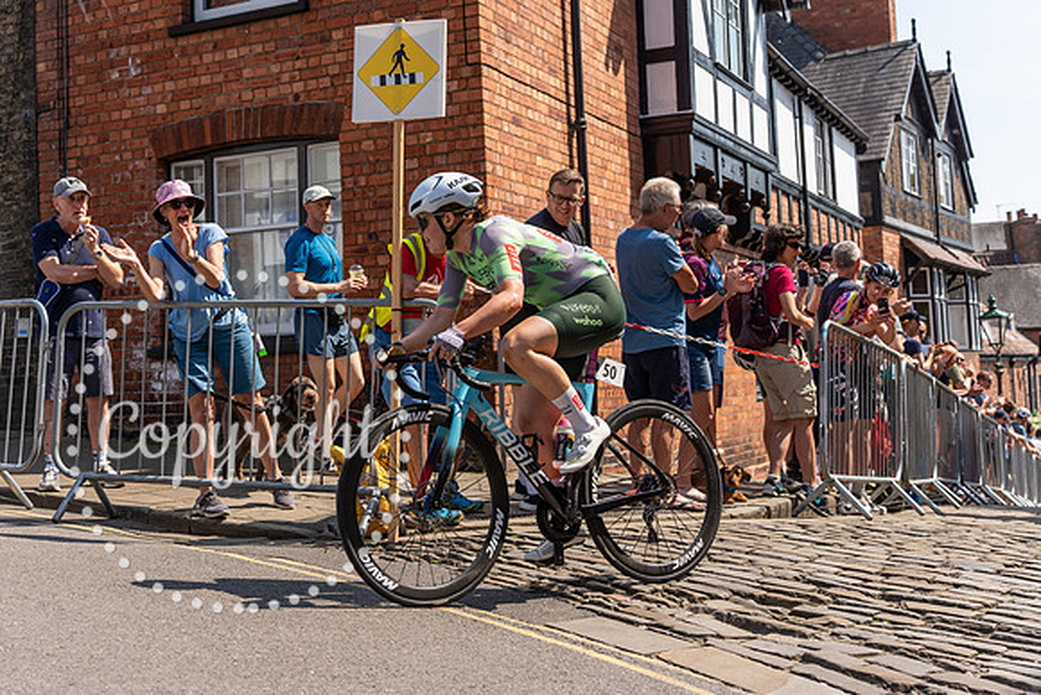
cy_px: 304
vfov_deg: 30.8
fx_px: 1261
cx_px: 438
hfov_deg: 44.7
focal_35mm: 44
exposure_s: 1/2500
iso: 160
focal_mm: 35
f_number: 3.5
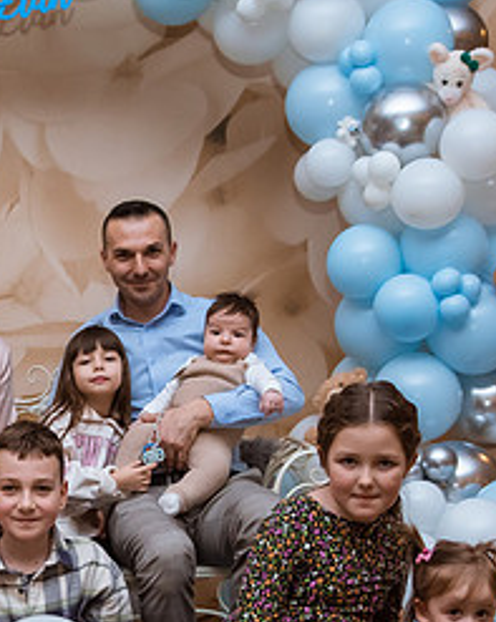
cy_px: 485
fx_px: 1379
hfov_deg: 19.9
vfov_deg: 25.0
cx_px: 22
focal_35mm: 75
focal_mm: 29
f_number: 2.8
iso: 1000
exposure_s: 1/125
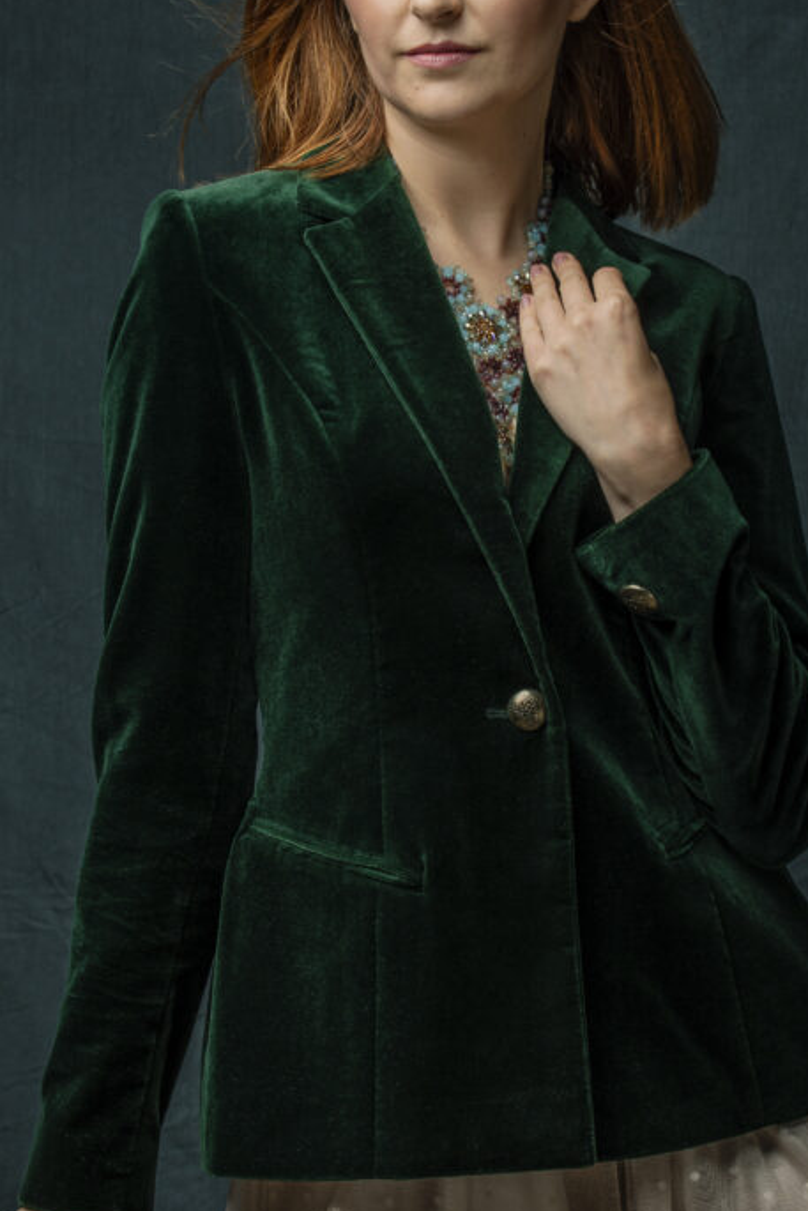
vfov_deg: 11.2
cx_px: 448
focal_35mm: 184
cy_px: 543
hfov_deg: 7.5
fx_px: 6191
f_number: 8
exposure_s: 1/200
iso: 100
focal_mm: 82
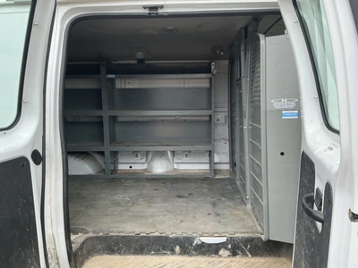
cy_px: 134
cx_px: 179
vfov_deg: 49.7
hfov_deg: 63.4
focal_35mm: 28
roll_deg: +1.9
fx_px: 290
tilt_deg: -4.9
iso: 25
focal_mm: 3
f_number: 1.8
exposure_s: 1/310
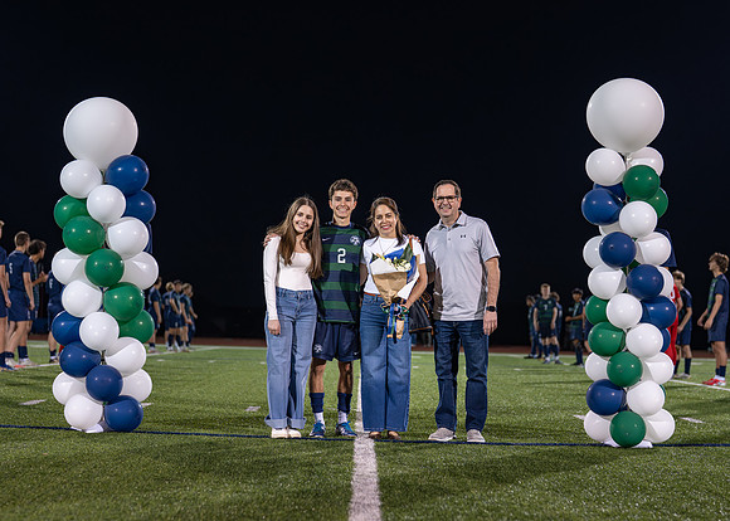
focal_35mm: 65
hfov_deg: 30.1
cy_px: 277
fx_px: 1356
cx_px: 372
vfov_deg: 21.7
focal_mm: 50
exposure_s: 1/640
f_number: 2
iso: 1250
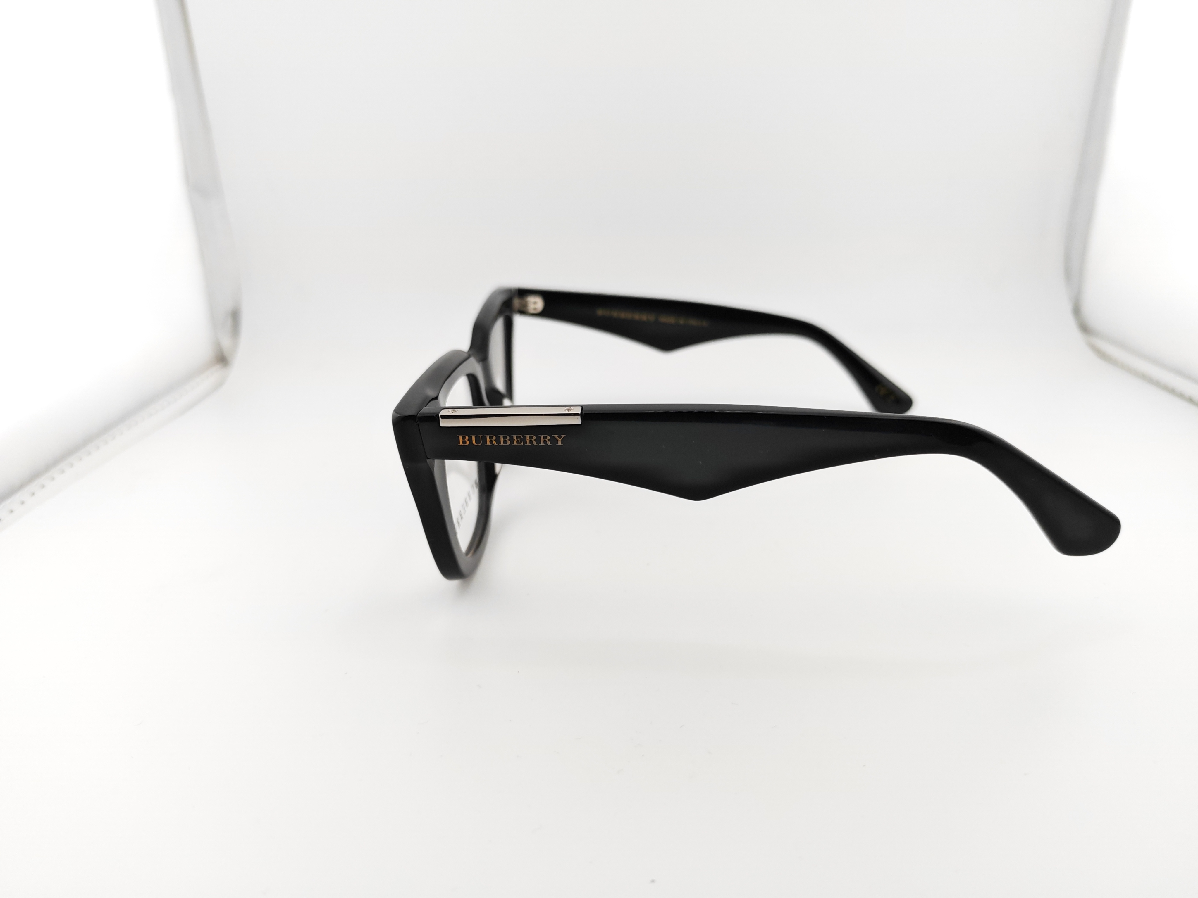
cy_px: 449
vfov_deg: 56.8
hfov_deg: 71.6
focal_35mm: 24
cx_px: 599
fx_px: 831
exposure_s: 1/400
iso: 1000
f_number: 1.9
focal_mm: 6.12
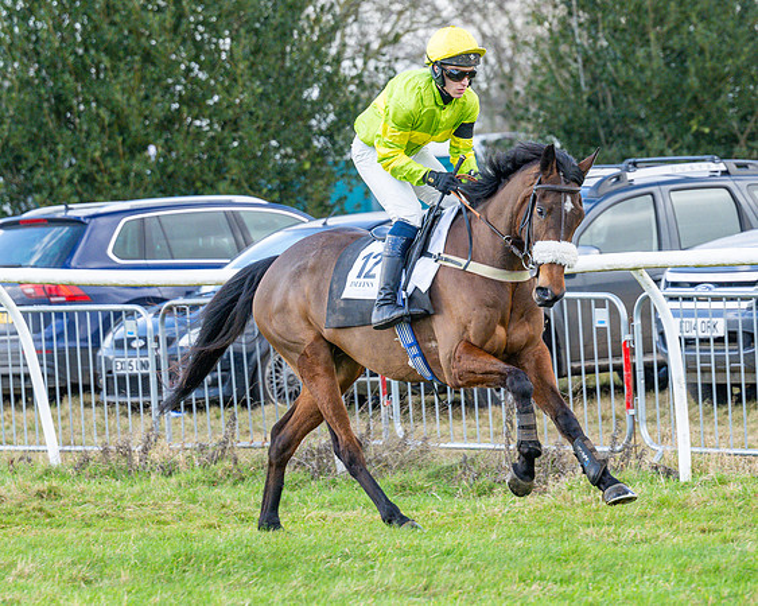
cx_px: 452
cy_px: 273
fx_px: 6977
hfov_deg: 6.2
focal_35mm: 311
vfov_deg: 5.0
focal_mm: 150
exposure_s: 1/1000
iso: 500
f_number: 4
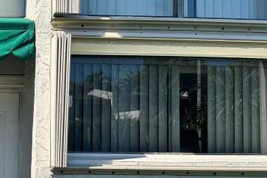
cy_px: 113
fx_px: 408
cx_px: 25
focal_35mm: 55
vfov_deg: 24.5
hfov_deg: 34.2
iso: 80
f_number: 1.78
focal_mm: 6.86
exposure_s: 1/2469
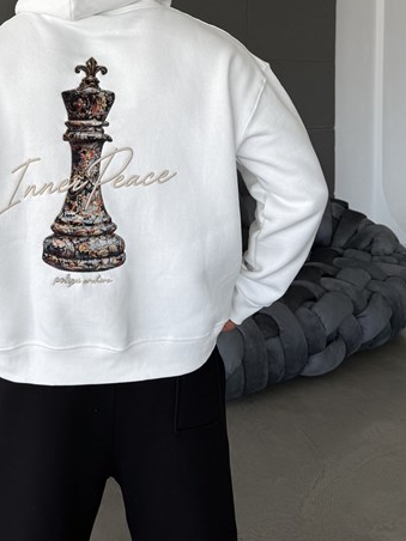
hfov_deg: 37.7
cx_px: 100
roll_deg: +0.0
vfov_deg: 48.4
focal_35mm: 37
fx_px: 579
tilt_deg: -1.1
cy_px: 141
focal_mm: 6.76
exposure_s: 1/121
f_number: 1.78
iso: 50
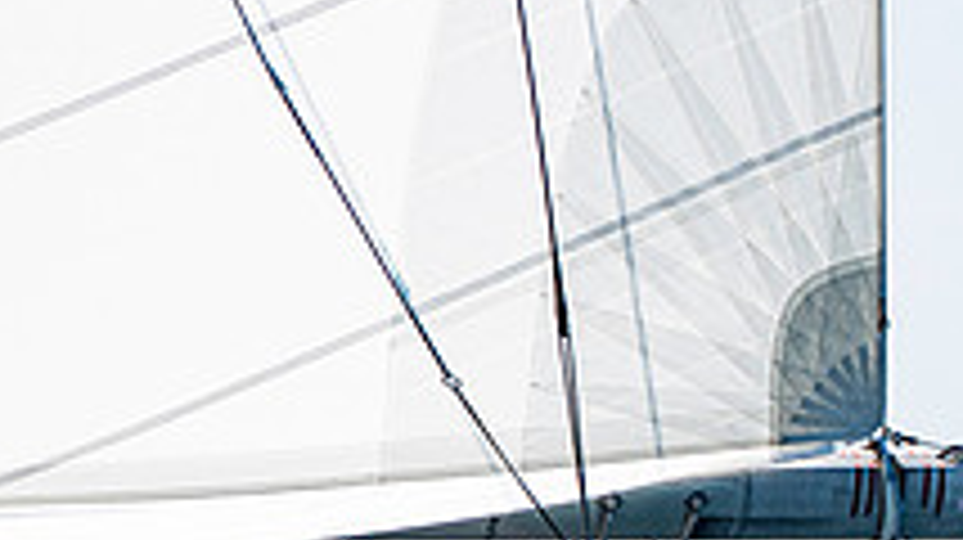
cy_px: 700
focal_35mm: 1005
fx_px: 25643
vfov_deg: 1.2
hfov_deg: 2.2
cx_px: -158
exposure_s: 1/2500
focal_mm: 220
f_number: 5.6
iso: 400
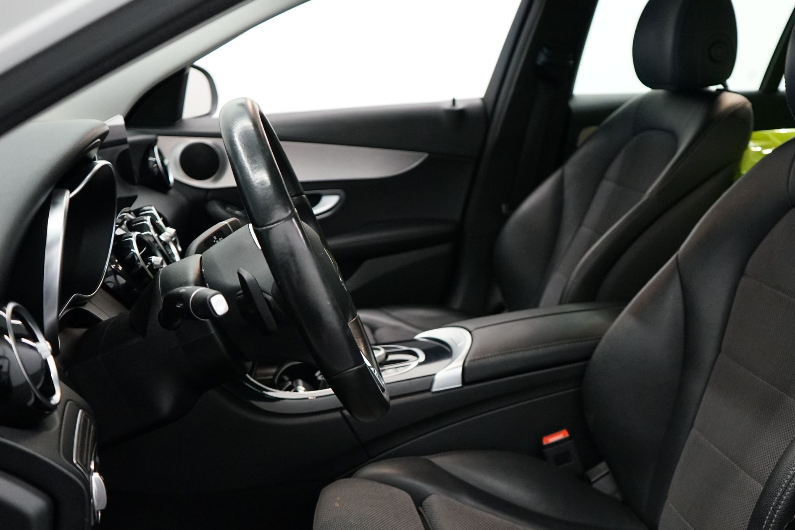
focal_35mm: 37
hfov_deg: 51.2
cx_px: 505
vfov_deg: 35.8
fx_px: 817
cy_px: 327
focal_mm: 28
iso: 3200
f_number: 3.5
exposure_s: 1/160
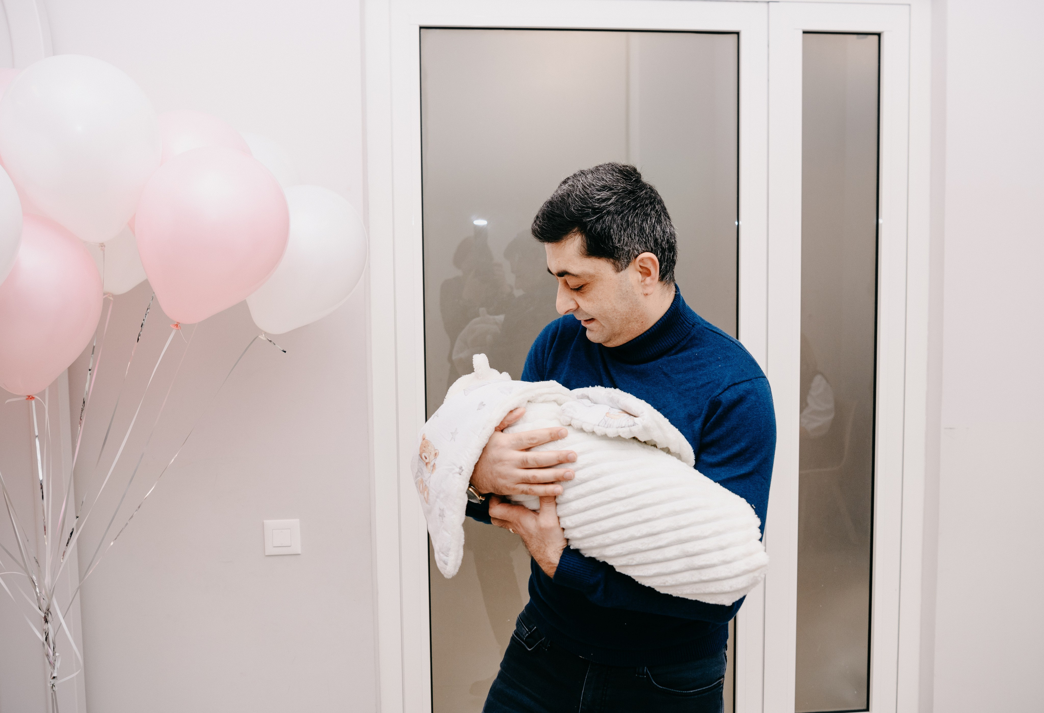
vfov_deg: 40.0
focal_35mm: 34
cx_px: 562
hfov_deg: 56.0
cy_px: 349
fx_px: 981
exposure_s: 1/160
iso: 320
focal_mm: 29
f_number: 4
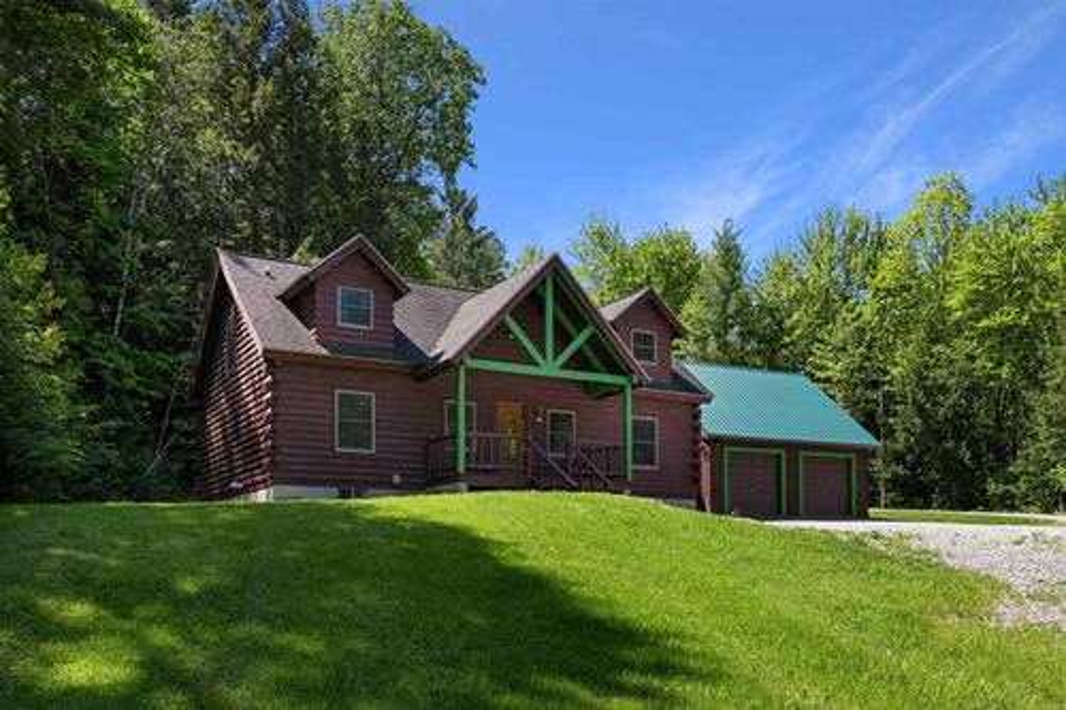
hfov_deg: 61.9
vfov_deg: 43.6
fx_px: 888
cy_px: 355
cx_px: 533
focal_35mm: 30
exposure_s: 1/40
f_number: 14
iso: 100
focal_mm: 30
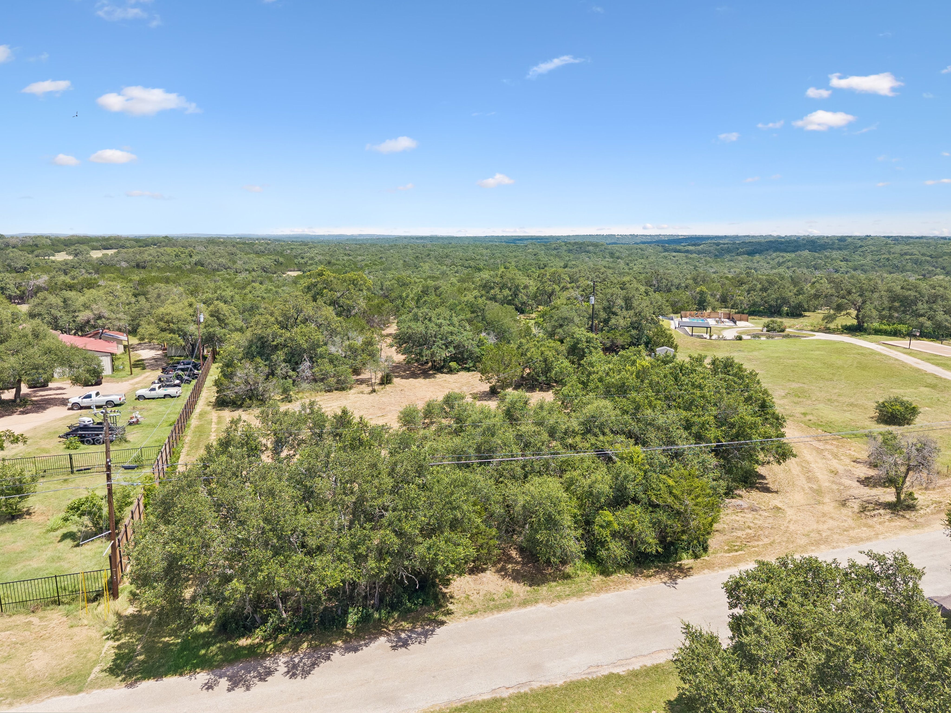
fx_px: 659
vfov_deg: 56.8
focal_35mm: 24
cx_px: 476
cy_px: 356
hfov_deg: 71.6
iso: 240
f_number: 1.8
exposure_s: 1/4000
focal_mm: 8.7
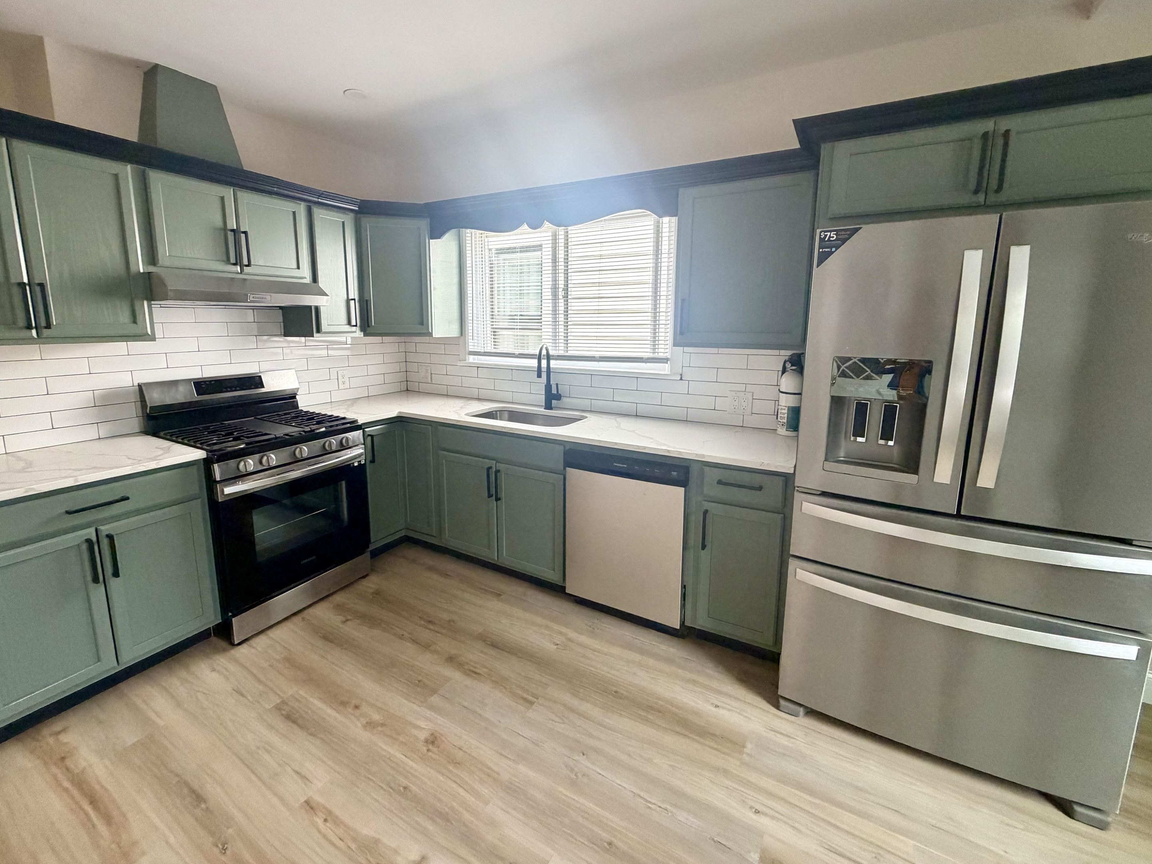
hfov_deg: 98.2
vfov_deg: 81.6
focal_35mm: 15
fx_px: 499
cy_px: 403
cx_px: 564
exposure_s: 1/121
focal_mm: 2.22
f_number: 2.2
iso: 320
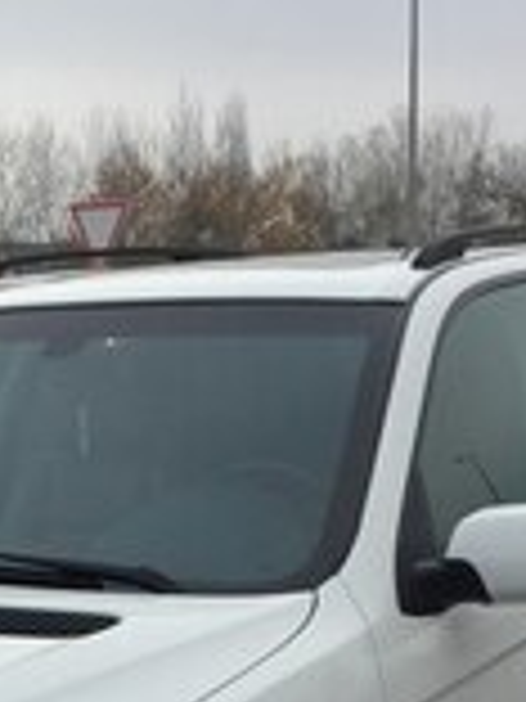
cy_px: 824
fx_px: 1864
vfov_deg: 20.1
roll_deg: +2.1
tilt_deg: -13.9
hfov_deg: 16.0
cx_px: 112
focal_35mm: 92
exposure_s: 1/920
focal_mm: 4.15
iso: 32
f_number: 2.2
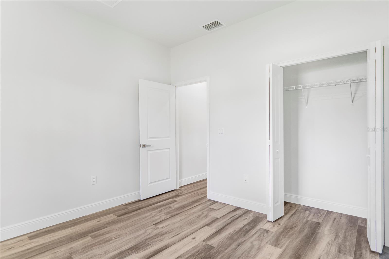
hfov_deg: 90.0
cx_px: 194
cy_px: 130
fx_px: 194
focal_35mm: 18
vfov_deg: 67.4
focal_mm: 12
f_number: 2.2
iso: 100
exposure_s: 1/50
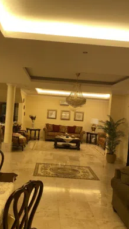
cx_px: 49
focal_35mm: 29
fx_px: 176
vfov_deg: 66.1
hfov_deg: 39.9
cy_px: 115
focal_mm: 4.25
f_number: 1.8
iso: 125
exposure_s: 1/50
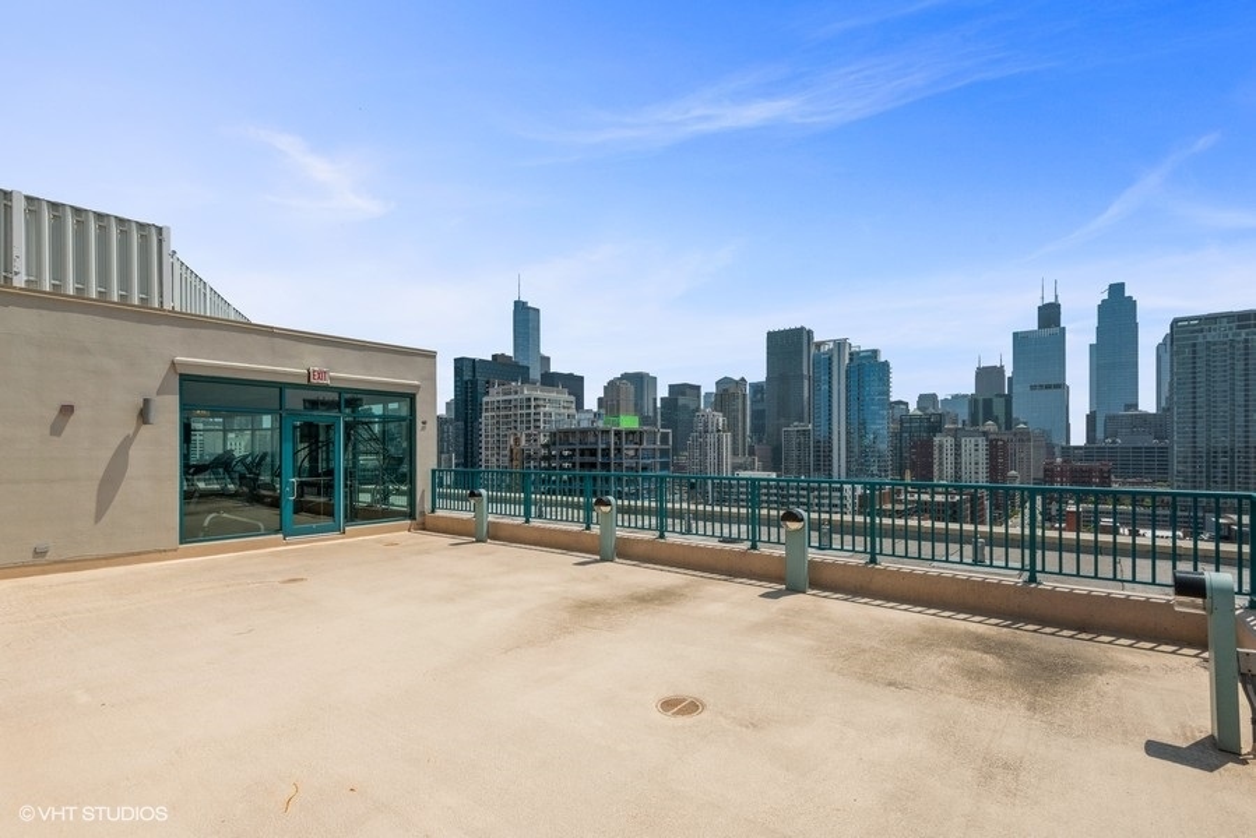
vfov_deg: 73.8
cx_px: 628
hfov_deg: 96.7
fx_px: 558
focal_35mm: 16
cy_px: 419
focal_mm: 16
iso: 500
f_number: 8
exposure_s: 1/2000
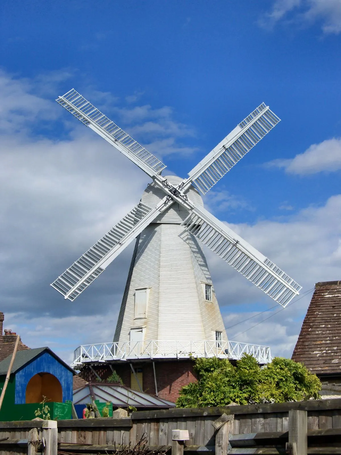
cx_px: 170
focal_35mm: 66
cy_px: 228
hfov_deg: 22.3
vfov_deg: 29.4
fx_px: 867
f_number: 7.6
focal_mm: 13.7
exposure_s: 1/320
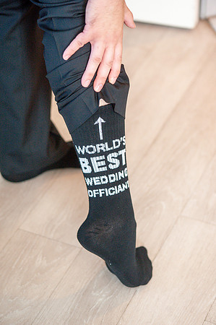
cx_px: 108
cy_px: 162
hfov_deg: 13.0
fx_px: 947
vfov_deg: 19.5
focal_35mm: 105
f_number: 4
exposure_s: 1/160
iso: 2000
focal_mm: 105
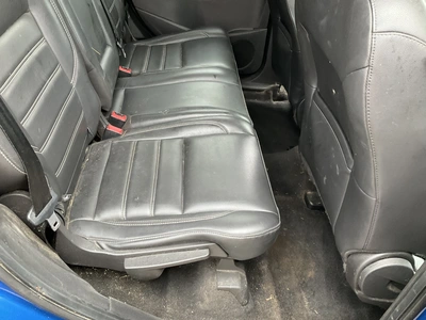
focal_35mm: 29
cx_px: 213
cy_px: 160
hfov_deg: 61.7
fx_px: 357
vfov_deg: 48.2
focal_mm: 3
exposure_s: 1/60
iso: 160
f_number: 1.8
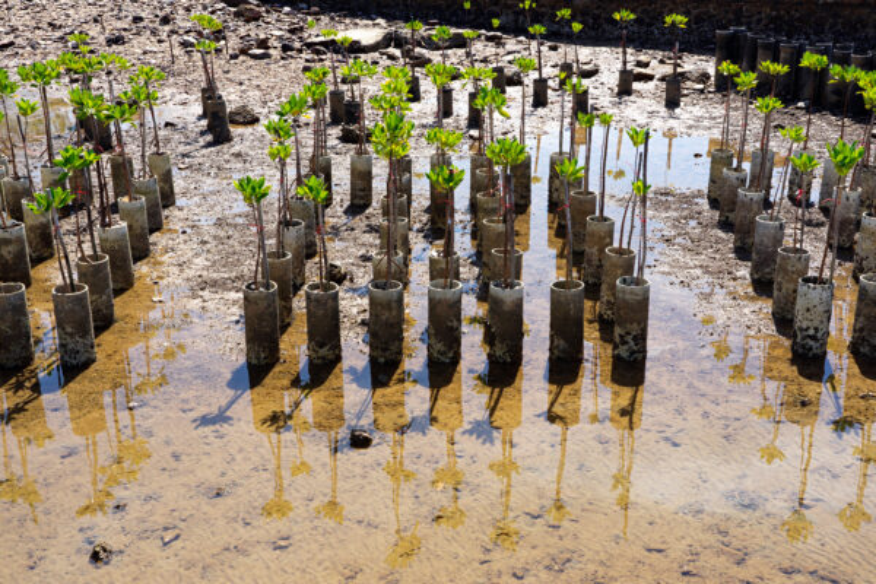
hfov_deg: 47.4
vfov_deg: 32.6
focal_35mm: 41
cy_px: 292
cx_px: 438
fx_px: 998
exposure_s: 1/100
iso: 100
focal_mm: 41
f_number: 16
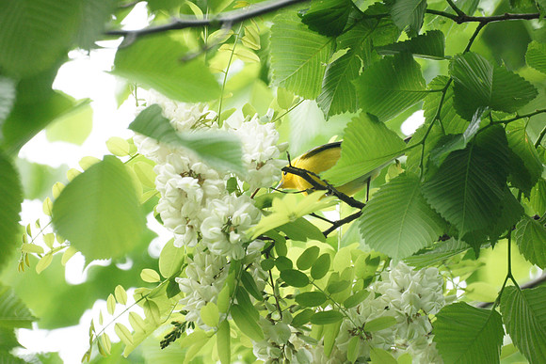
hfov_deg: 2.7
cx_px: 273
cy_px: 182
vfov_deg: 1.8
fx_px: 11377
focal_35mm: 750
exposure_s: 1/200
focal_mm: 500
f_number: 8
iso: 1000
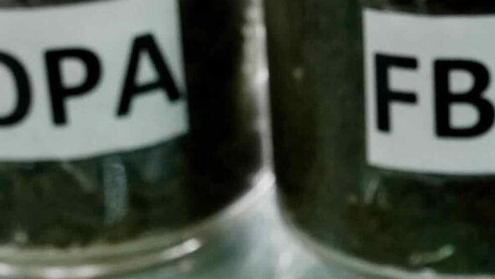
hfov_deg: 9.4
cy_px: 597
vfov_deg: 5.2
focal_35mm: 230
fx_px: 3020
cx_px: 374
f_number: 6.3
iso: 2500
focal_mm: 51
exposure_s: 1/125
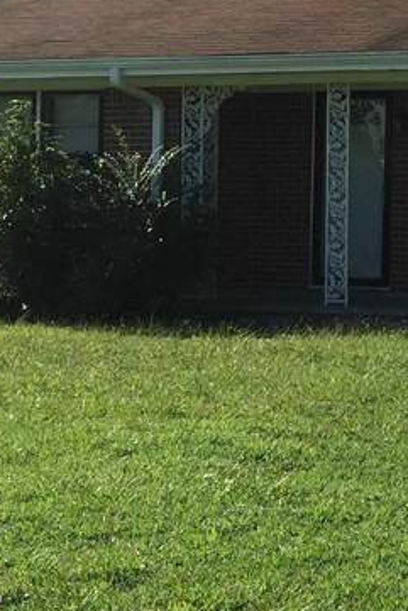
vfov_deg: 18.9
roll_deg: -1.3
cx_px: 682
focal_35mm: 107
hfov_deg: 12.0
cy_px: 96
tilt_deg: +1.8
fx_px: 1817
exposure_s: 1/2083
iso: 32
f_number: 2.2
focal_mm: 4.15
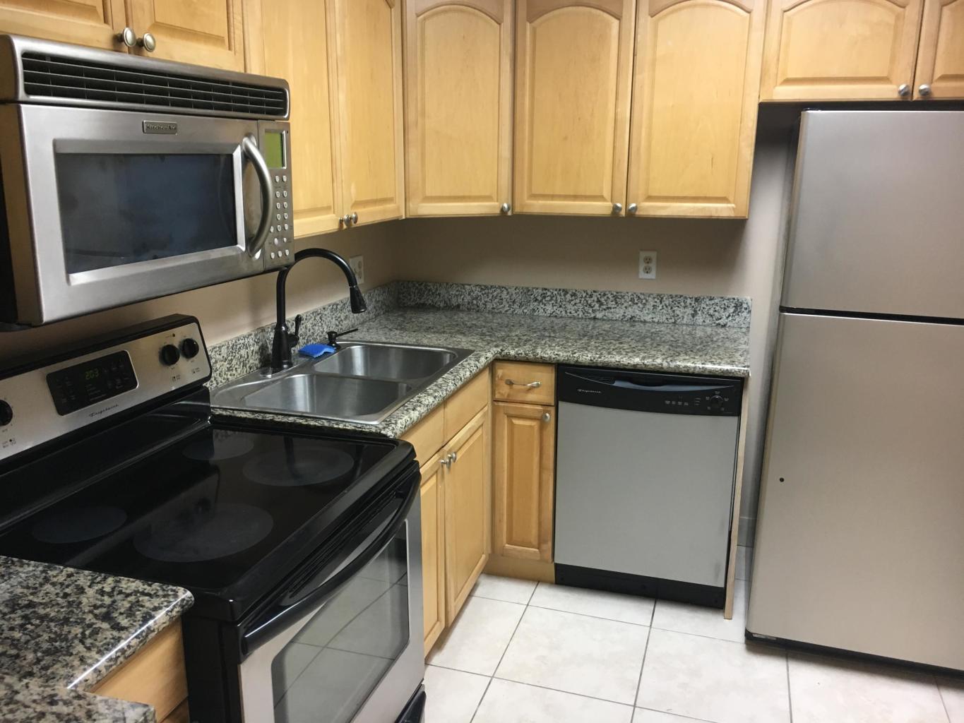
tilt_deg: -14.6
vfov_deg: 48.2
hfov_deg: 61.7
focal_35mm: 29
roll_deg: -0.8
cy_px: 362
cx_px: 482
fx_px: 808
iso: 100
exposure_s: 1/30
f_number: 2.2
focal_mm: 4.15
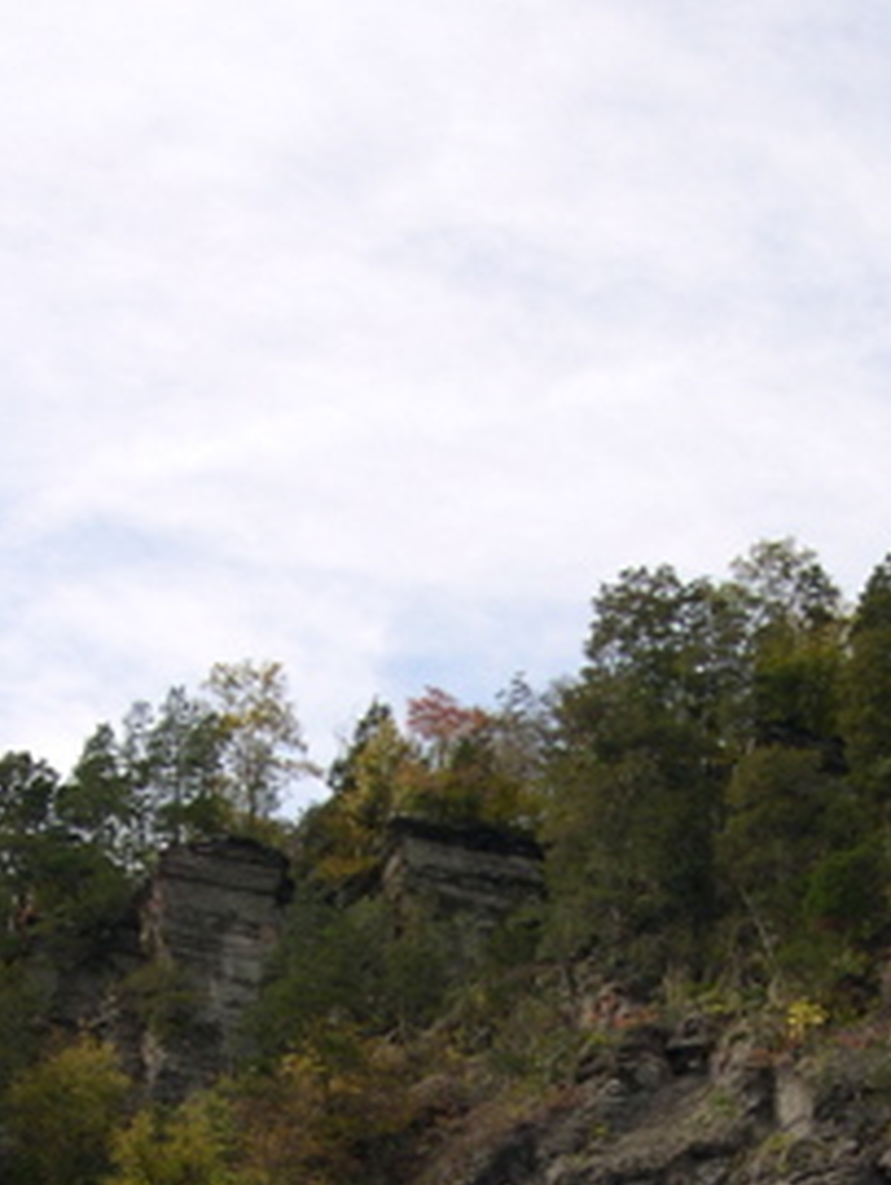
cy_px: 1084
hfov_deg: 16.3
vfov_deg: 21.2
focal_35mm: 90
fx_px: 3084
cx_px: 685
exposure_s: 1/719
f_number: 2.8
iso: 100
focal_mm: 8
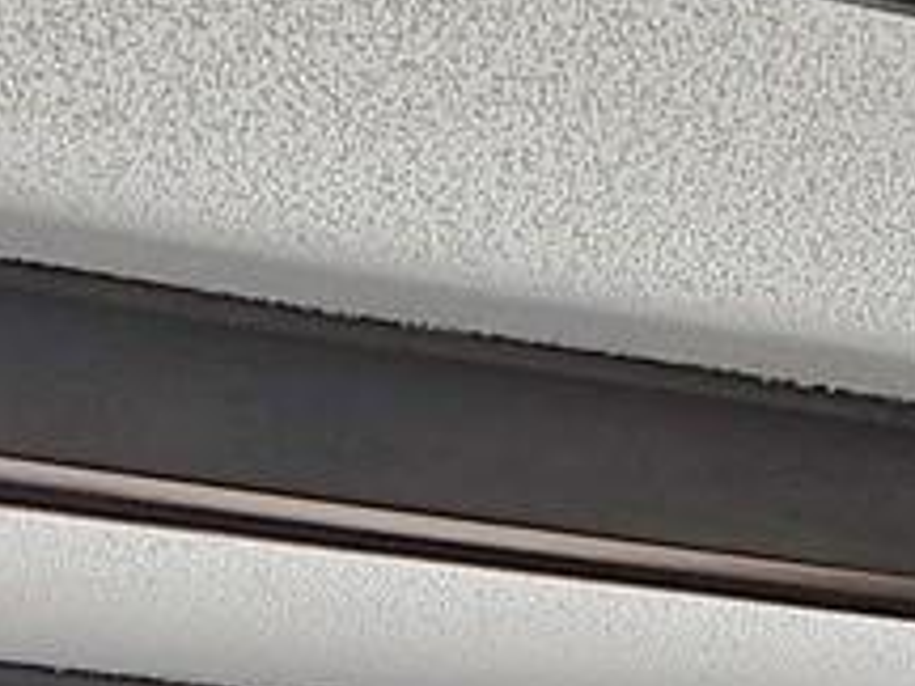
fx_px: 4494
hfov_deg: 11.5
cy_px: 2363
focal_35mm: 170
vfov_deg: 7.3
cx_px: -80
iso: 25
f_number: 1.7
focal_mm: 6.3
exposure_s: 1/60.2
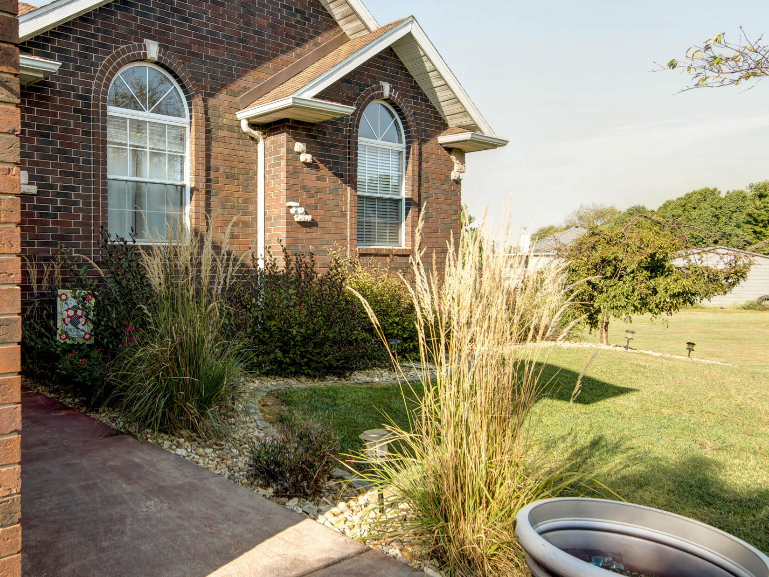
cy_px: 278
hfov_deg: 60.2
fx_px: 622
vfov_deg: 49.7
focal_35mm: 28
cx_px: 199
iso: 100
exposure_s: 1/45
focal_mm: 16
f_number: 6.7
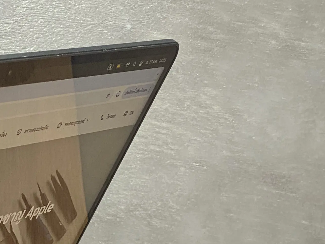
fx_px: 1540
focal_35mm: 164
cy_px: 364
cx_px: 36
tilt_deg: -15.1
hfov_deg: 12.0
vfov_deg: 8.8
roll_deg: -0.3
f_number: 2
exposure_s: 1/50
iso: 100
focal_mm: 6
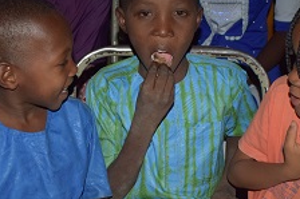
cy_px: 146
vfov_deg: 20.1
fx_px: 558
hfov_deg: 30.1
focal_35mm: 67
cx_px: 142
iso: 800
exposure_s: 1/60
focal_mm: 20
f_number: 3.5
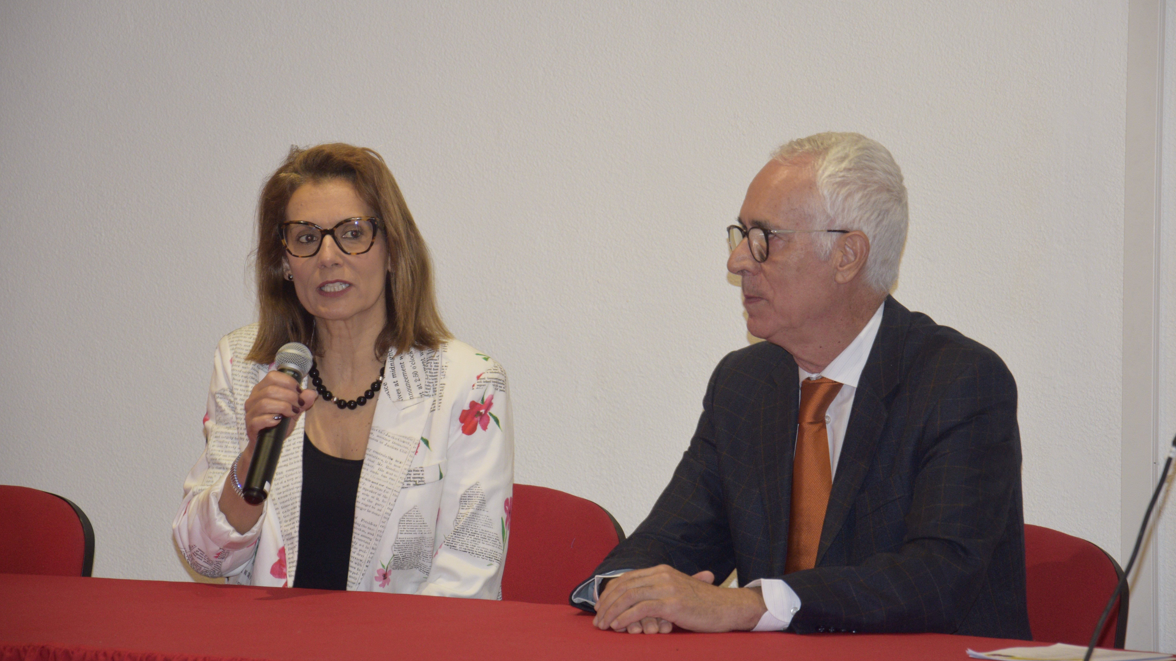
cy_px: 296
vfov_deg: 8.4
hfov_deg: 14.8
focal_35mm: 145
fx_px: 4522
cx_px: 589
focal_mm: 92
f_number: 5.6
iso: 800
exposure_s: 1/30
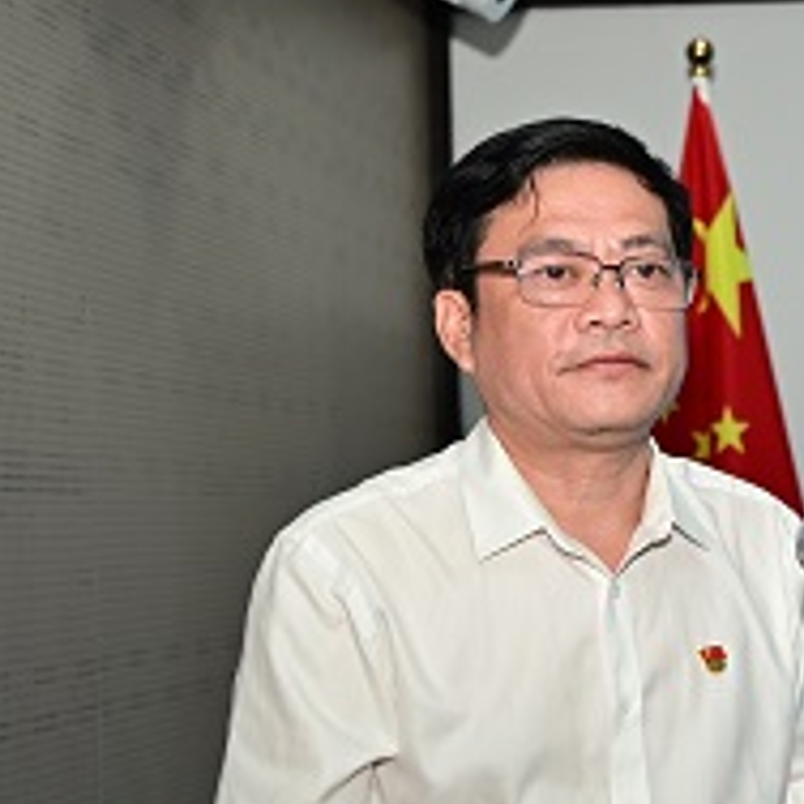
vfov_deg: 22.7
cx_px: 984
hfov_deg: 21.1
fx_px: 1997
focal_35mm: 76
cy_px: 535
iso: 450
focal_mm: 24
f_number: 2.8
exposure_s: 1/160
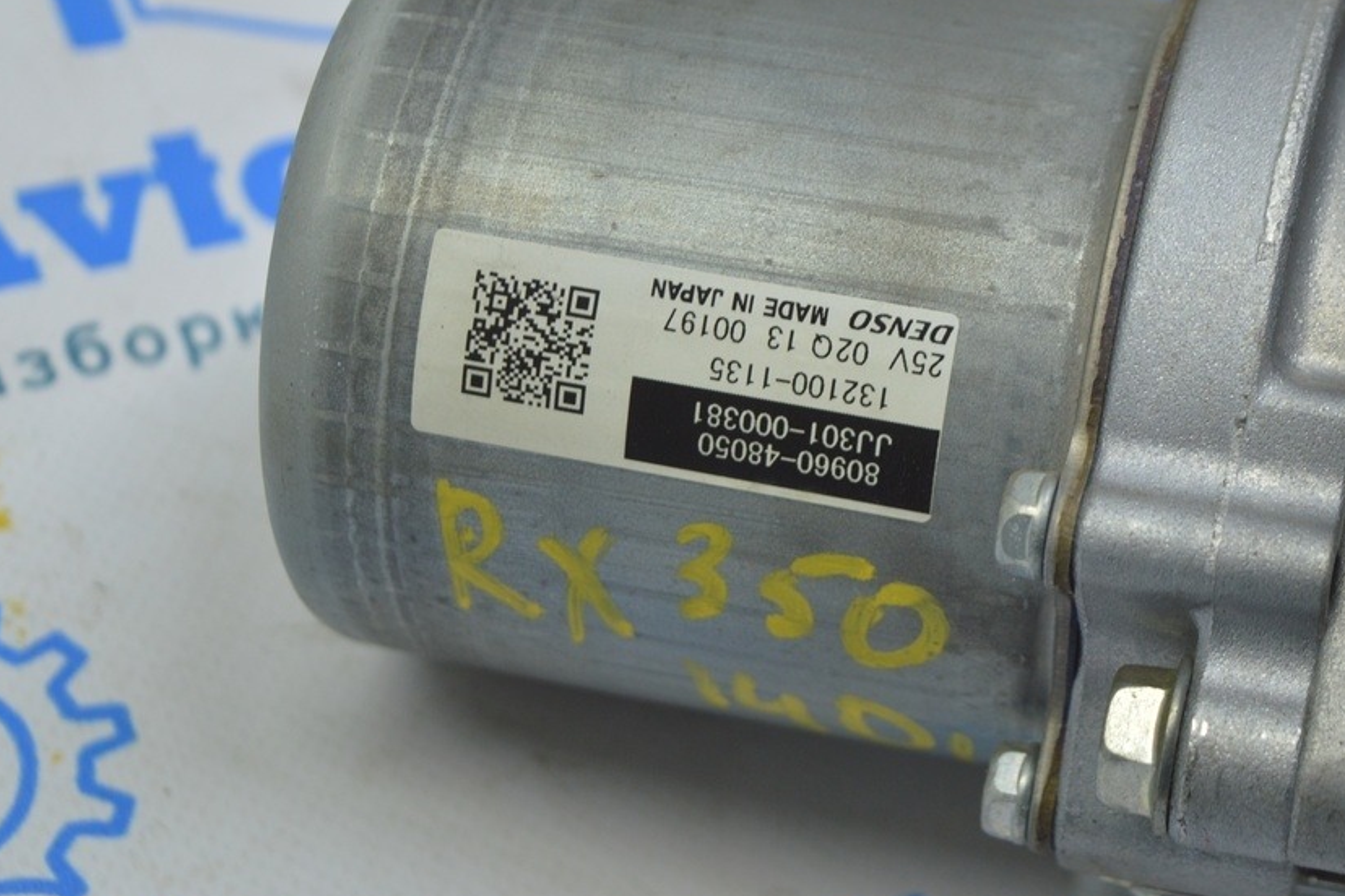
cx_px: 820
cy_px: 382
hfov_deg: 22.8
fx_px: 3325
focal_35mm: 89
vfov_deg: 15.4
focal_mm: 48
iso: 400
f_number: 5.3
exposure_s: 1/40
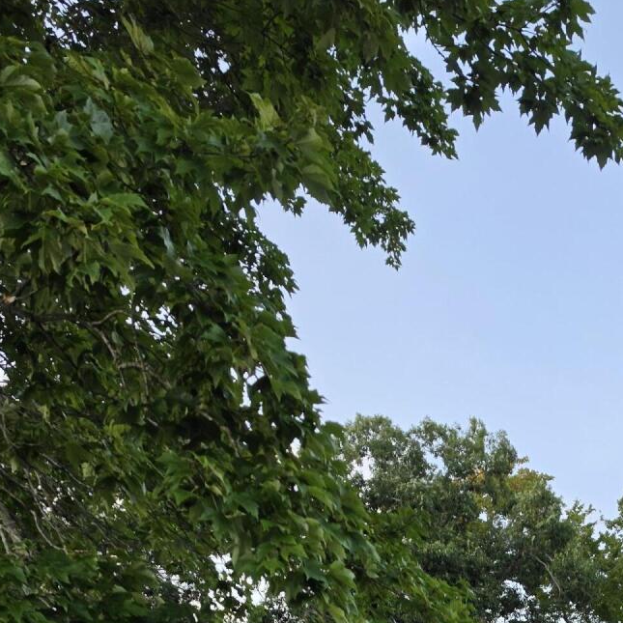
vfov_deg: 22.5
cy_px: 932
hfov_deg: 26.0
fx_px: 1283
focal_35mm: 63
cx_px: 616
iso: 32
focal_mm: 6.5
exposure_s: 1/180
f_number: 1.4
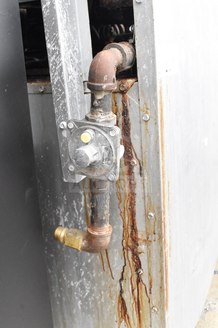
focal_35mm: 40
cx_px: 109
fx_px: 368
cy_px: 164
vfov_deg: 47.9
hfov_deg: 33.0
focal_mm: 27
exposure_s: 1/400
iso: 6400
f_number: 10
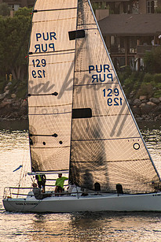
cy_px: 80
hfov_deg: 2.1
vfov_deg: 3.1
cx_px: 92
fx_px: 4422
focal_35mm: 660
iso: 800
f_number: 6.3
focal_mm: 300
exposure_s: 1/320
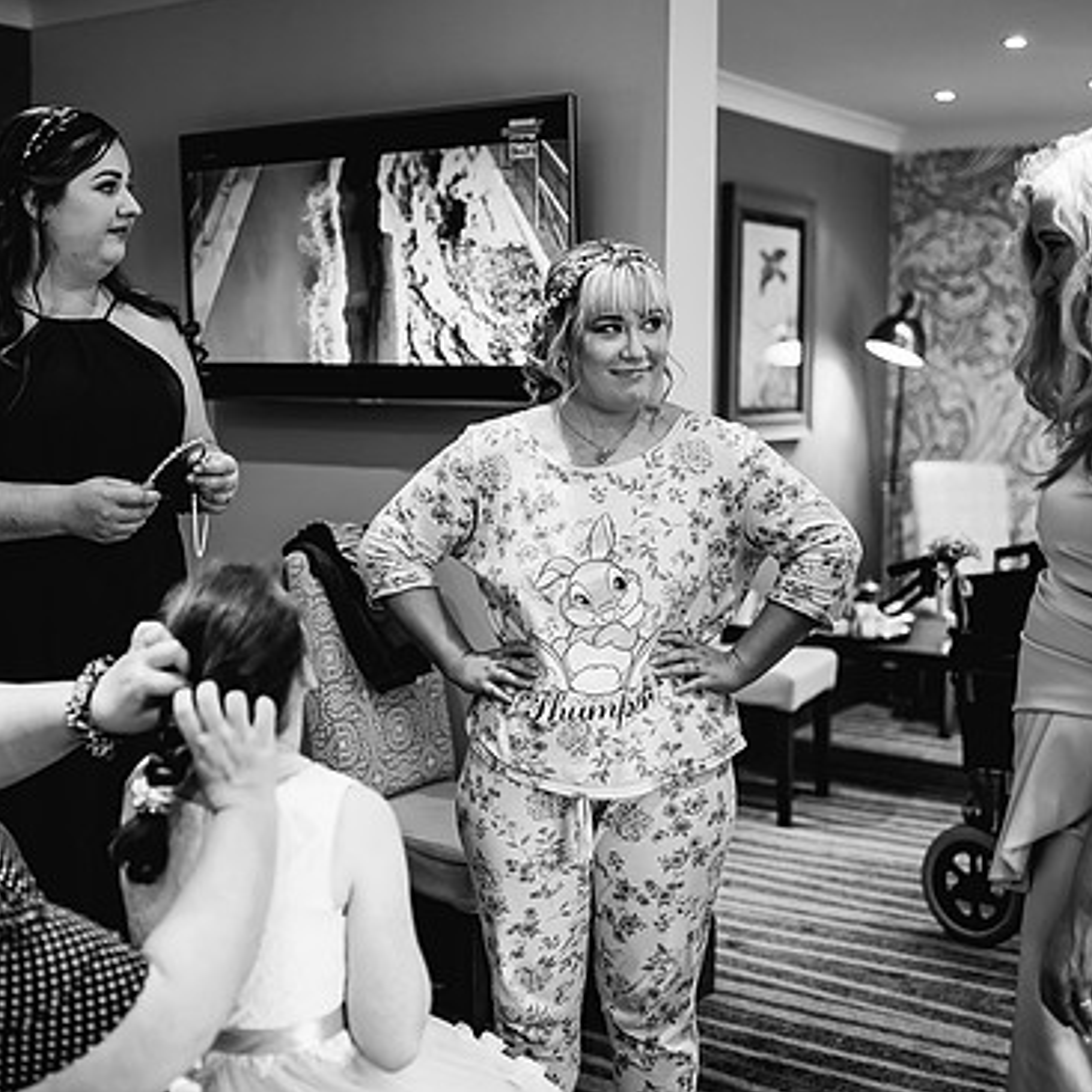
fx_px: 1677
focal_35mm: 47
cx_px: 446
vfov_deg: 36.1
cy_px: 519
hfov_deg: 36.0
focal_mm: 35
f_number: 1.6
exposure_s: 1/250
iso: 640
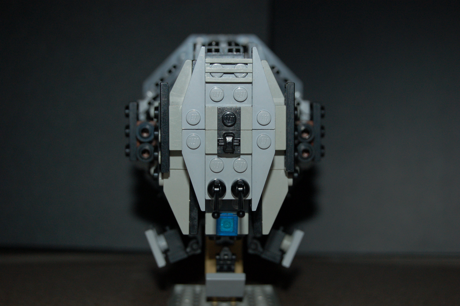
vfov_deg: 16.5
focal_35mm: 82
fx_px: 1053
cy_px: 153
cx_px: 230
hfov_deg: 24.6
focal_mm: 55
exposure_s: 1/60
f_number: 5.6
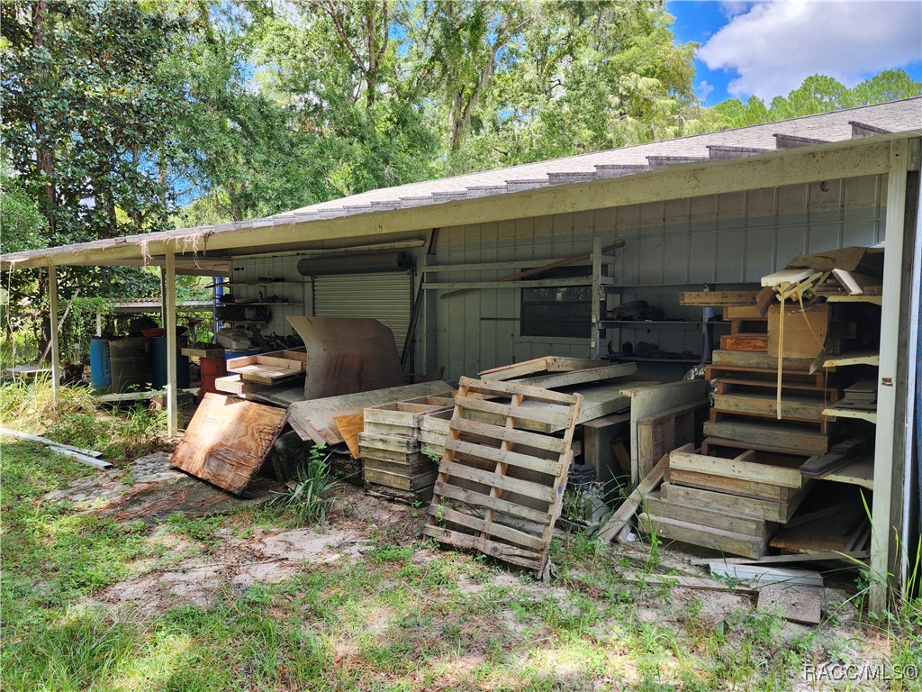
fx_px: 613
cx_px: 461
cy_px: 346
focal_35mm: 23
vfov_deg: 58.9
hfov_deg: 73.9
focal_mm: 5.54
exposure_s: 1/180
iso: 25
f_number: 1.8
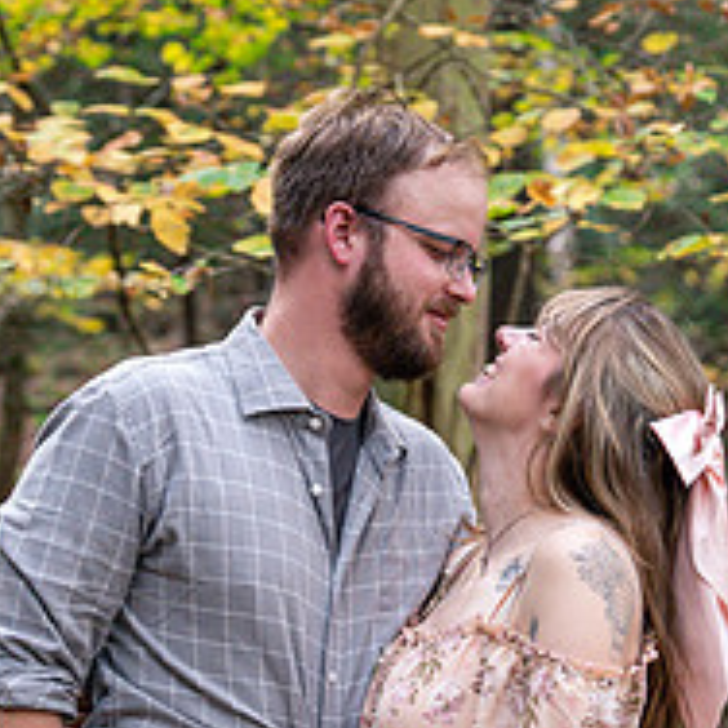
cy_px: 486
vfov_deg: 14.2
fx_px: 2927
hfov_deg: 14.2
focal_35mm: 123
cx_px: 457
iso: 2000
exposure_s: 1/400
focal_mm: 47
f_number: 2.8
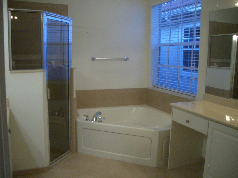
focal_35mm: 35
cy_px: 89
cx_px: 119
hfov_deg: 52.6
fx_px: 241
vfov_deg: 40.7
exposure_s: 1/100
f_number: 2.6
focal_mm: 5.8
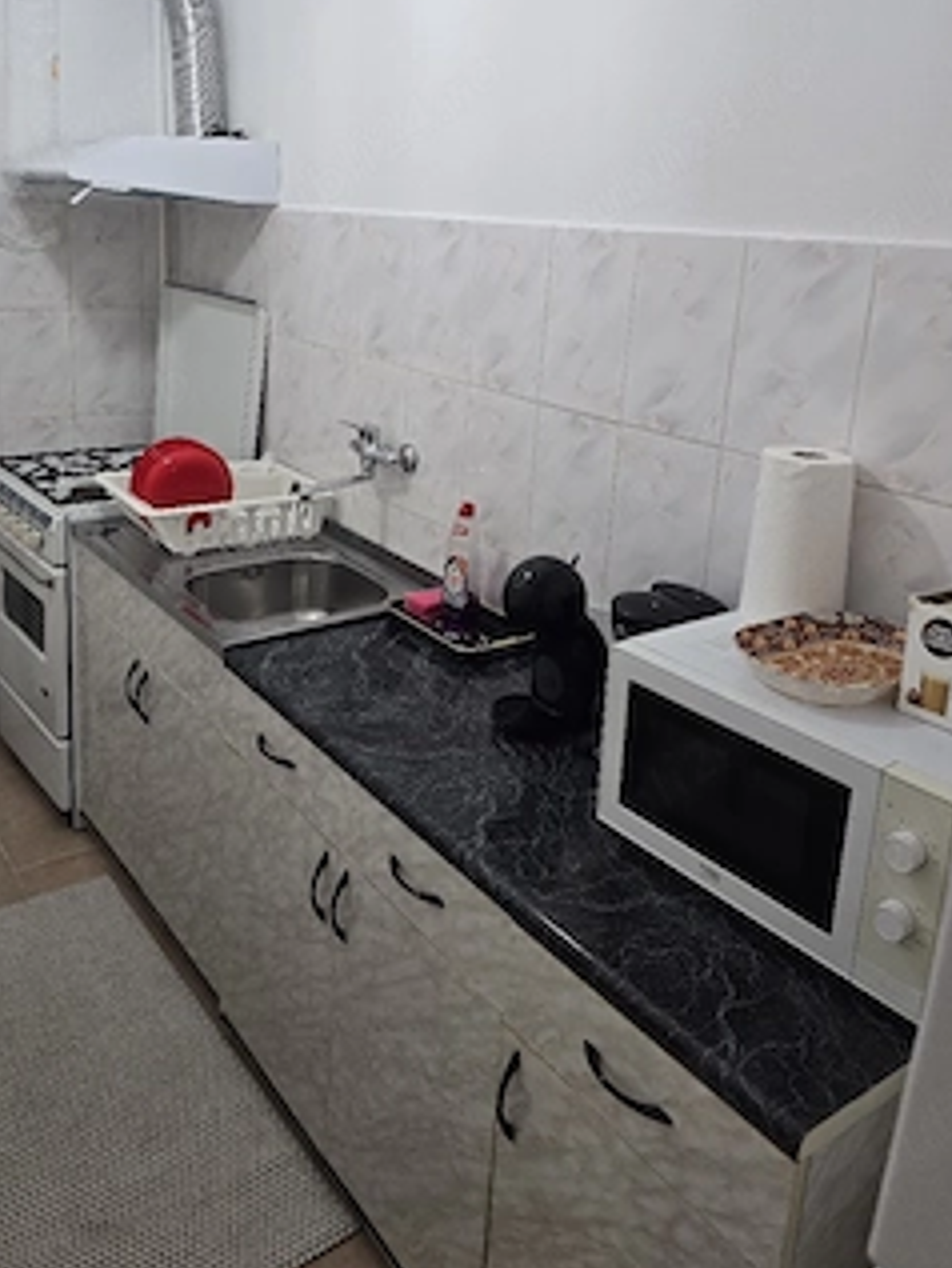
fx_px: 1063
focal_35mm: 29
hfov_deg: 48.2
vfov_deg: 61.2
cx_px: 452
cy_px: 512
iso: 320
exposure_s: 1/101
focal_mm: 6.3
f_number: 1.7
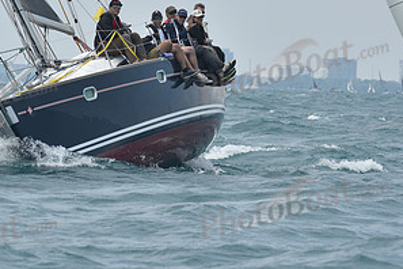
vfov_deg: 3.5
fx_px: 4365
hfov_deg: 5.3
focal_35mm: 390
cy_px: 16
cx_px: 129
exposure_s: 1/800
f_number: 10
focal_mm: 200
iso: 250
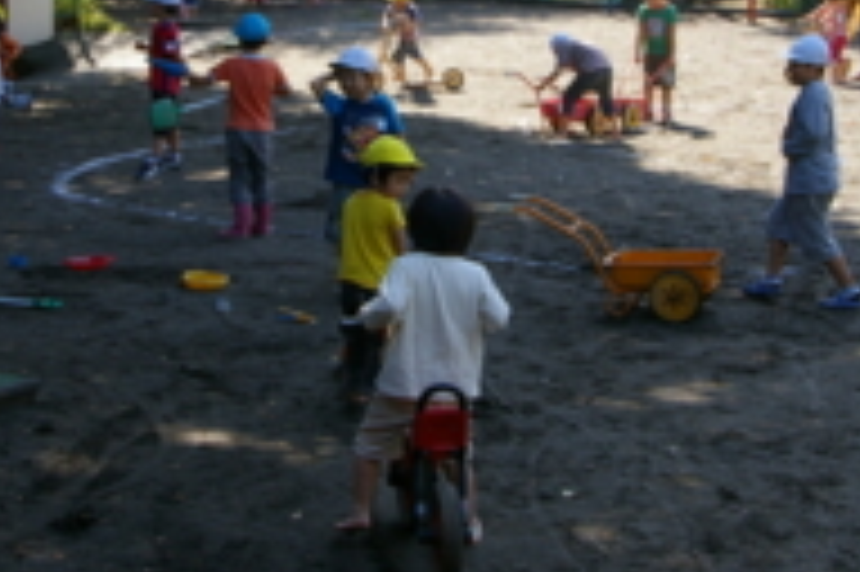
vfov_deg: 15.3
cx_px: 369
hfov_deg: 23.1
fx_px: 2100
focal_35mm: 88
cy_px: 16
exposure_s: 1/125
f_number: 6.7
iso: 200
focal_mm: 28
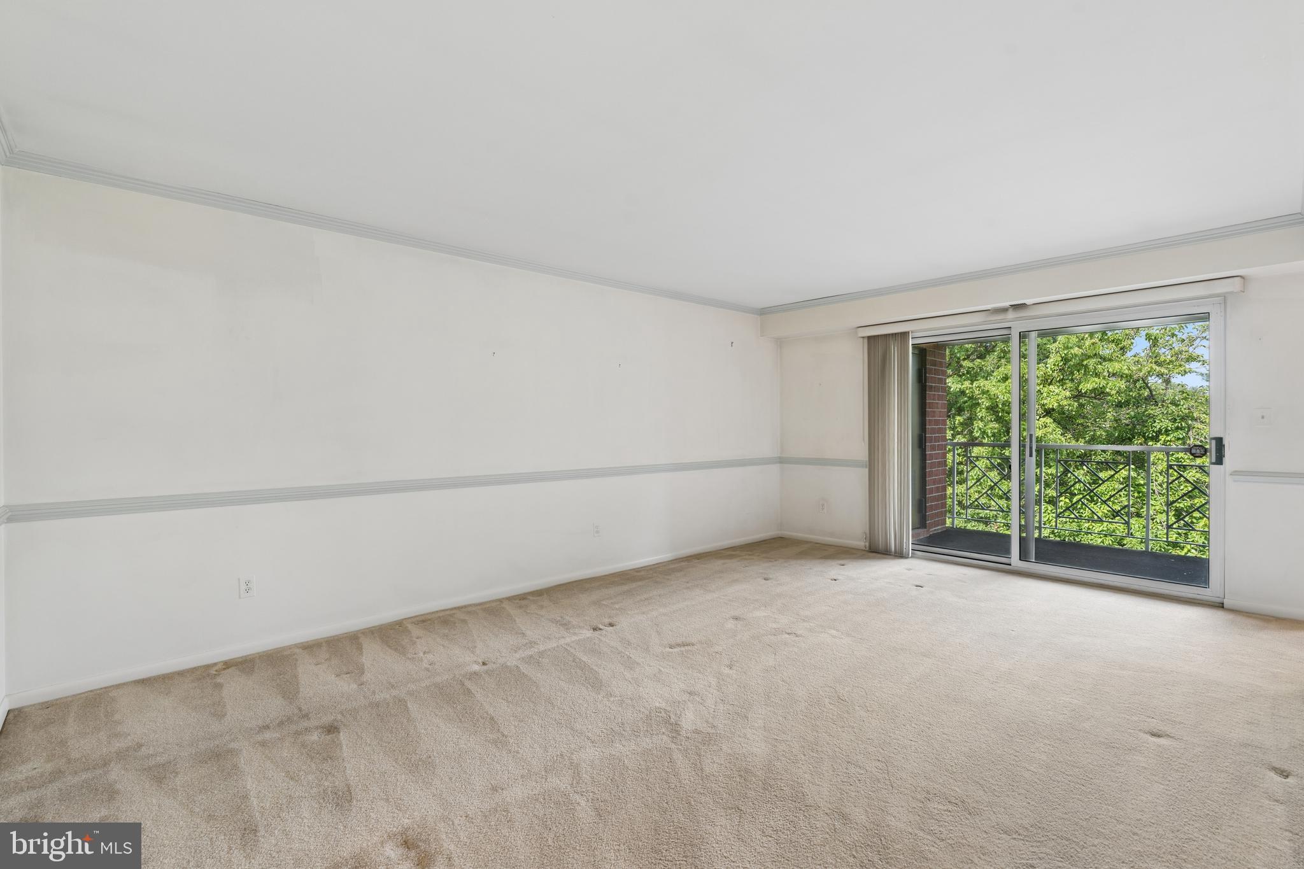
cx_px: 652
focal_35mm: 16
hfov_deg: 96.7
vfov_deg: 73.7
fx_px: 579
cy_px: 434
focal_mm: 16
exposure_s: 1/15
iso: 500
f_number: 8
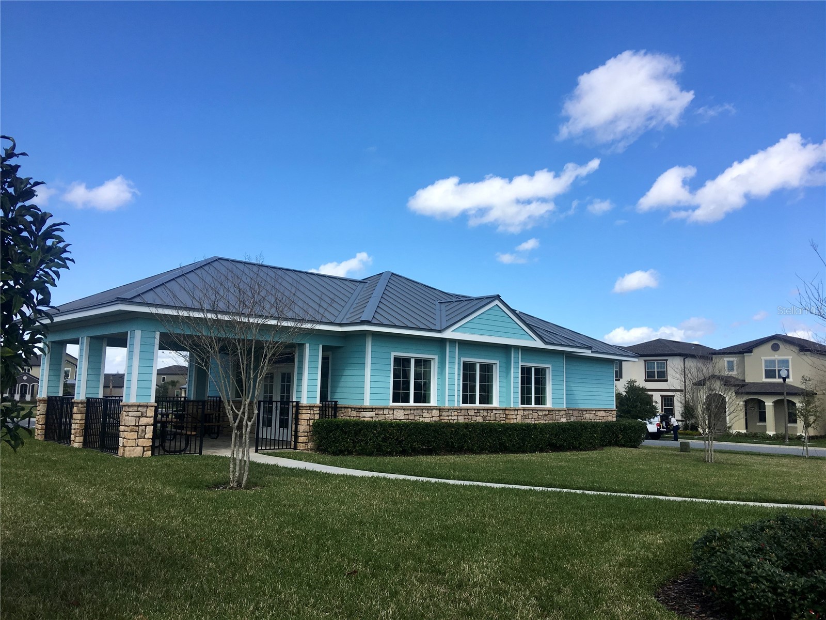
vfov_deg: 48.2
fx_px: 692
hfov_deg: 61.7
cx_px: 413
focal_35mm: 29
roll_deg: -1.4
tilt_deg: +8.6
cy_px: 310
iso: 25
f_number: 2.2
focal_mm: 4.15
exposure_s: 1/1350
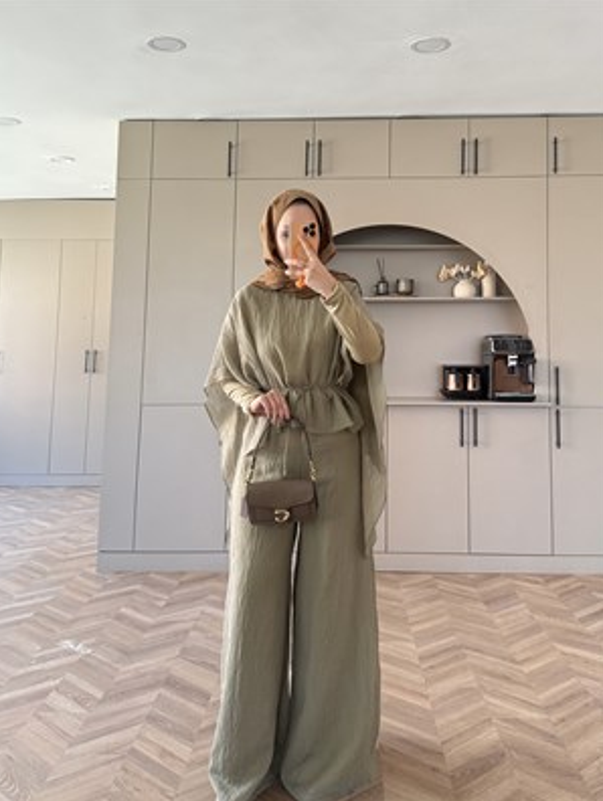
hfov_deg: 55.0
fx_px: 579
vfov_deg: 69.3
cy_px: 414
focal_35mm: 25
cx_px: 295
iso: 100
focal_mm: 6.76
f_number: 1.78
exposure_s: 1/121
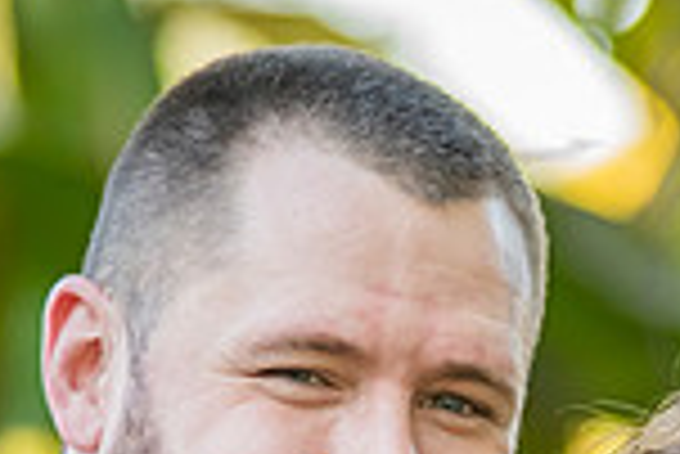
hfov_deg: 3.7
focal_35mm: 558
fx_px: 10550
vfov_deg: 2.5
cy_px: 847
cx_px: 806
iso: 800
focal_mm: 145
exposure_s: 1/500
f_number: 2.8
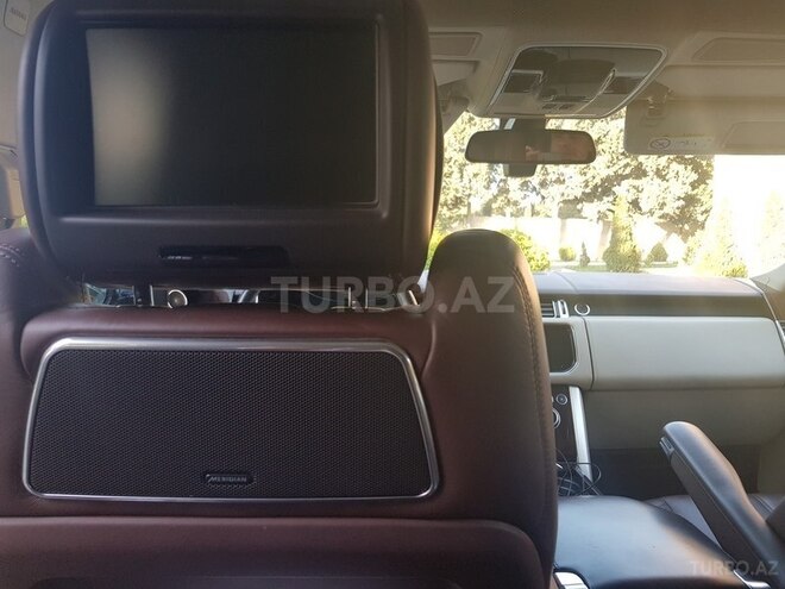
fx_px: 590
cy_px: 294
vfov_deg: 53.1
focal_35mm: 26
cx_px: 392
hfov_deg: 67.3
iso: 80
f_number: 1.7
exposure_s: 1/100
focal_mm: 4.2
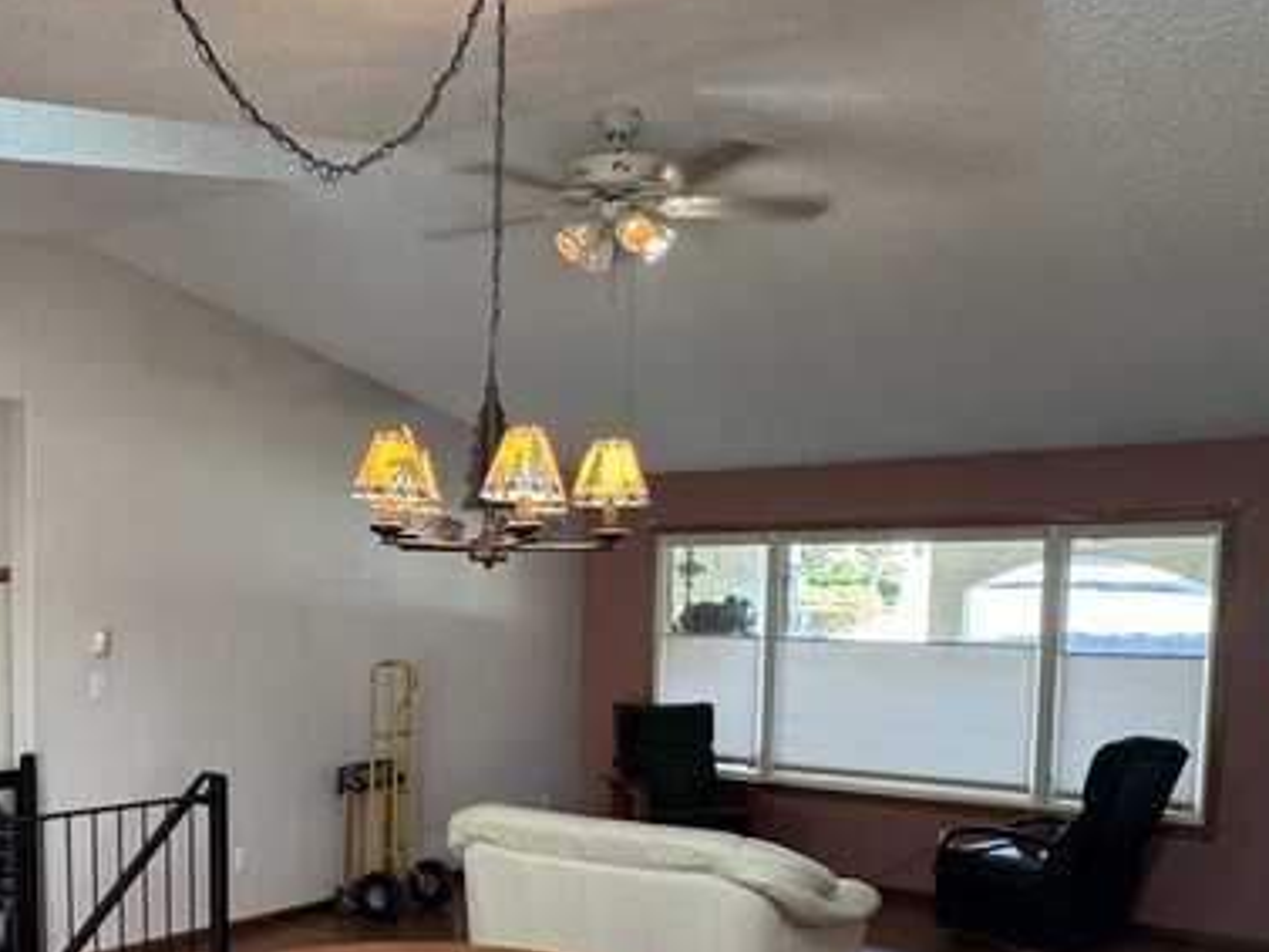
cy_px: 713
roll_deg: -0.2
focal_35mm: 38
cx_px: 289
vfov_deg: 36.8
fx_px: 1393
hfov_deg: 46.8
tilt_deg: -6.2
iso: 200
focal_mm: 2.22
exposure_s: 1/60
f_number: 2.2
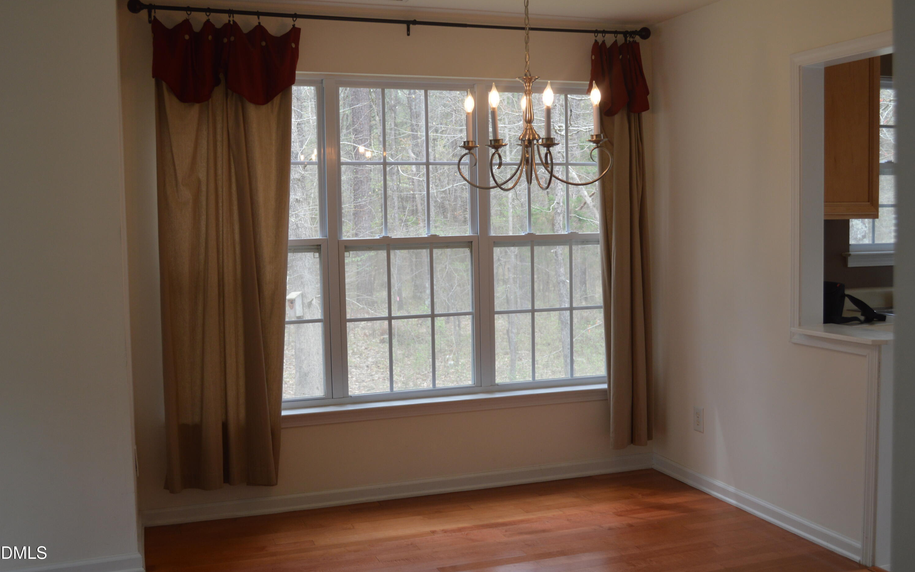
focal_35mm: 37
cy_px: 274
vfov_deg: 34.4
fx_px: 923
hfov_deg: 52.7
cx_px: 461
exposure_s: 1/125
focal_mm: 24
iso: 360
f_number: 5.6
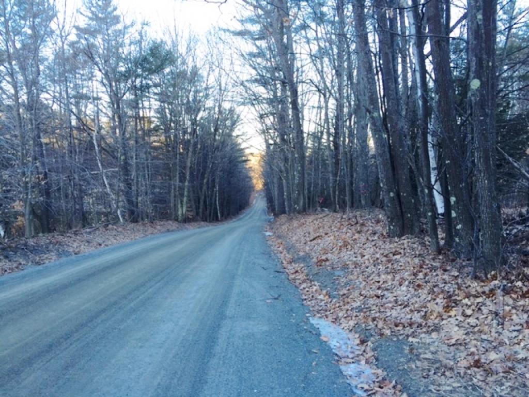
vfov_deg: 48.2
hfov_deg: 61.7
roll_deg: +0.8
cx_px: 264
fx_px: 443
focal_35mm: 29
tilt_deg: -5.1
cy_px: 198
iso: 32
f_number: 2.2
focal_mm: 4.15
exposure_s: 1/120
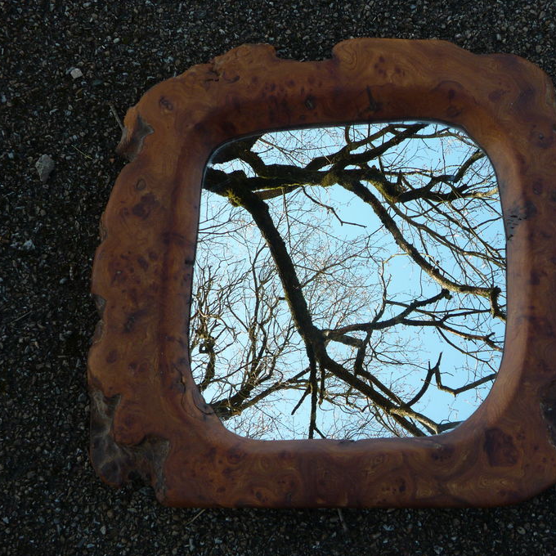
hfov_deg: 42.5
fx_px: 709
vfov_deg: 42.8
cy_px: 292
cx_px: 347
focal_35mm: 39
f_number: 4
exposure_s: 1/160
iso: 100
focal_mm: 5.2
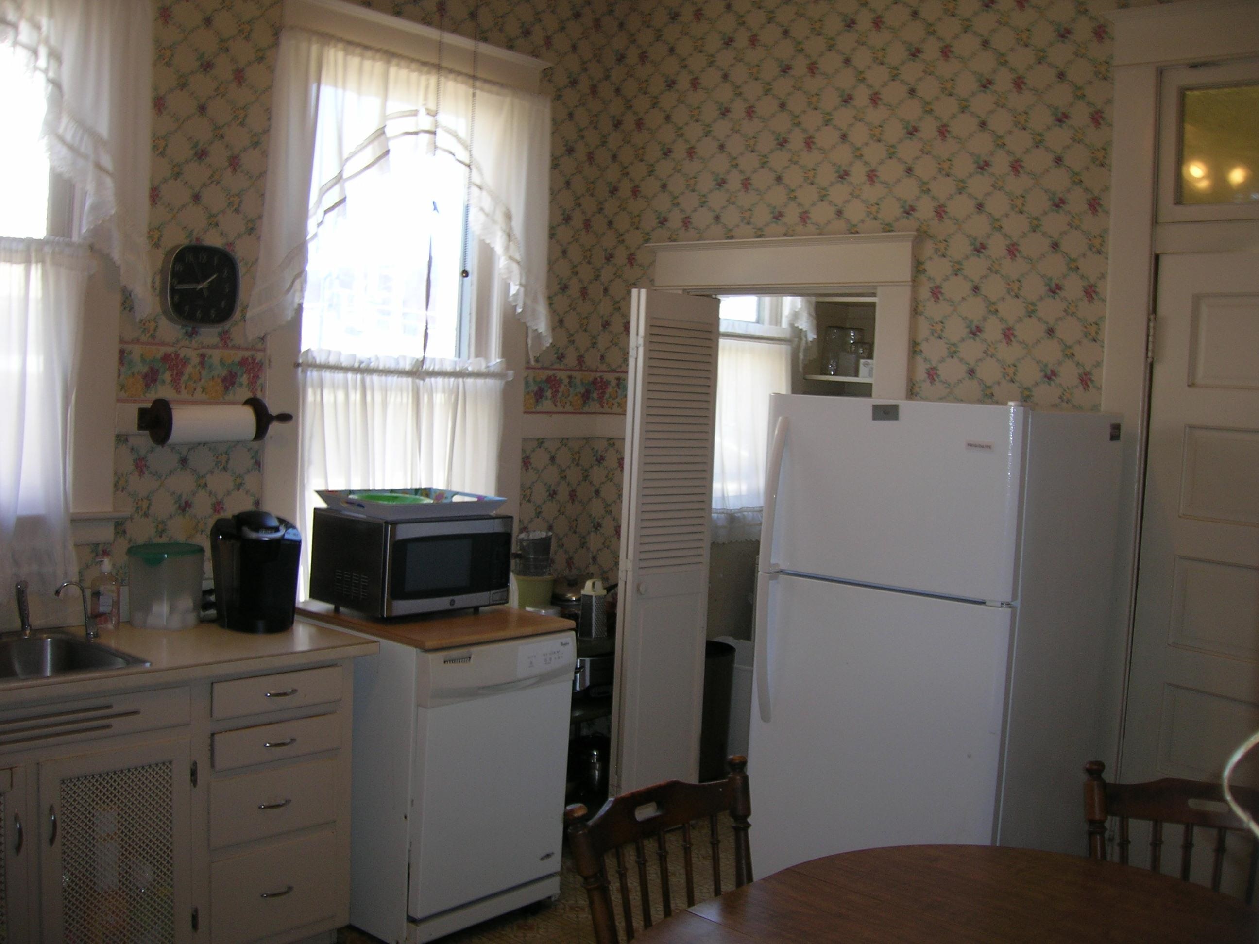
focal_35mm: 34
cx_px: 630
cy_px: 472
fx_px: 1237
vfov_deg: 41.8
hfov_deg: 54.0
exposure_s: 1/30
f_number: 2.9
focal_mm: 5.7
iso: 50
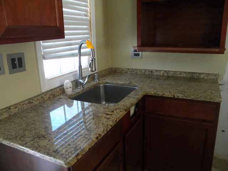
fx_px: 184
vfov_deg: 49.7
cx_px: 114
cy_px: 86
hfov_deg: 63.4
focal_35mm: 28
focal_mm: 5
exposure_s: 1/60
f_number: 3.5
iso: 344
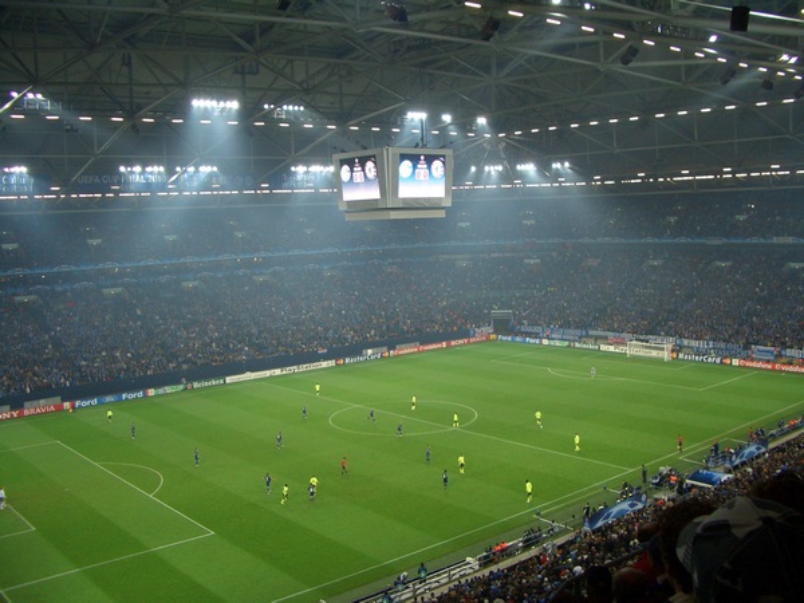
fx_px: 813
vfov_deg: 40.7
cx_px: 402
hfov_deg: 52.6
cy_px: 302
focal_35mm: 35
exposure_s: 1/60
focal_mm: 5.8
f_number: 2.6
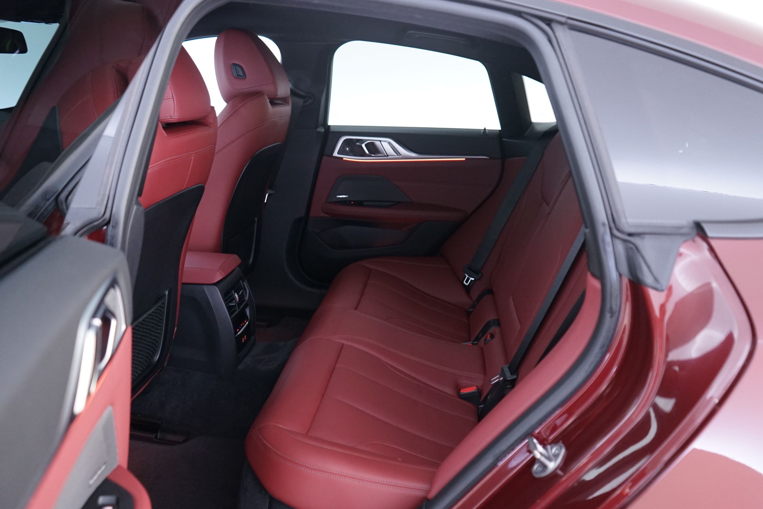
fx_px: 615
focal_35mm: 29
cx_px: 385
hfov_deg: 63.7
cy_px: 253
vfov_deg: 45.0
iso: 2000
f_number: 3.5
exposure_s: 1/13
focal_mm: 28
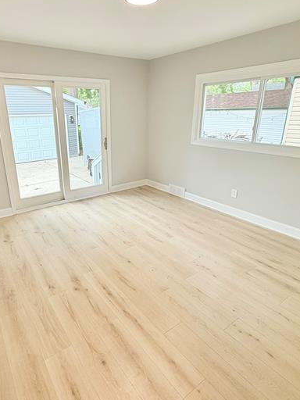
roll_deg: +0.5
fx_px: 243
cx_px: 118
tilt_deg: -18.7
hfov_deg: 62.8
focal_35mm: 21
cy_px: 191
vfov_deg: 78.9
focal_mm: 2.22
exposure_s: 1/120
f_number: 2.2
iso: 80
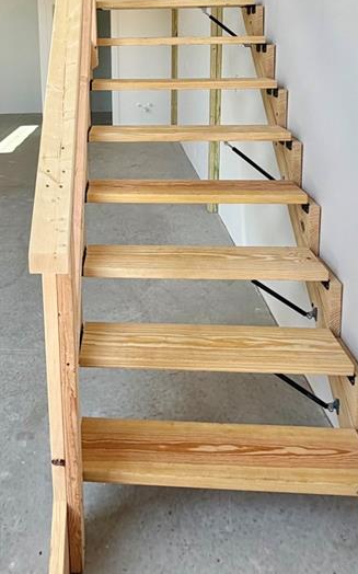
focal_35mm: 34
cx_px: 90
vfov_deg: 54.1
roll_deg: +2.3
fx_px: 531
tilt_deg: -9.3
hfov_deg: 36.4
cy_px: 145
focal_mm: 2.22
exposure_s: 1/154
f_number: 2.2
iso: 40
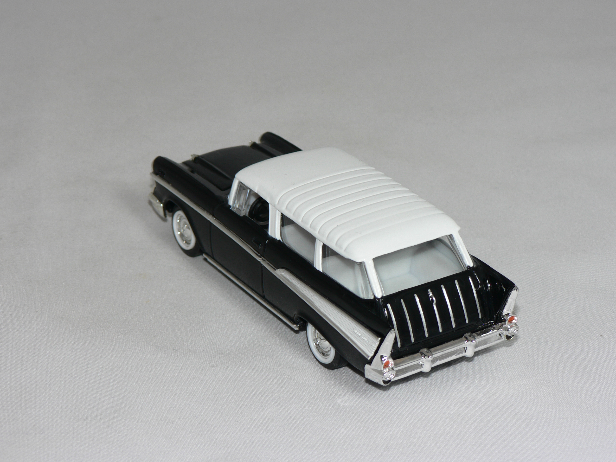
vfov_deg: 15.6
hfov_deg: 20.7
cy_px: 231
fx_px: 1691
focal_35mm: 95
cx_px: 308
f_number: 4
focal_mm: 15.8
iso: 80
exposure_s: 1/60
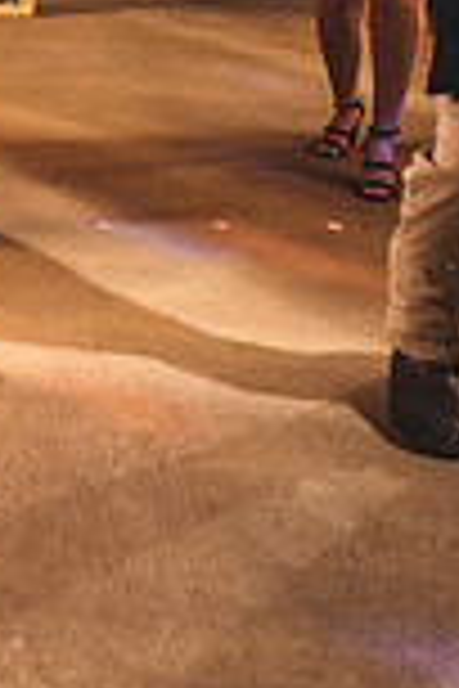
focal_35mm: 53
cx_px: -634
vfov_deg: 34.6
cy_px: 25
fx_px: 1014
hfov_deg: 15.1
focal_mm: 14
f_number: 2.8
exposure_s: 1/125
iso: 800
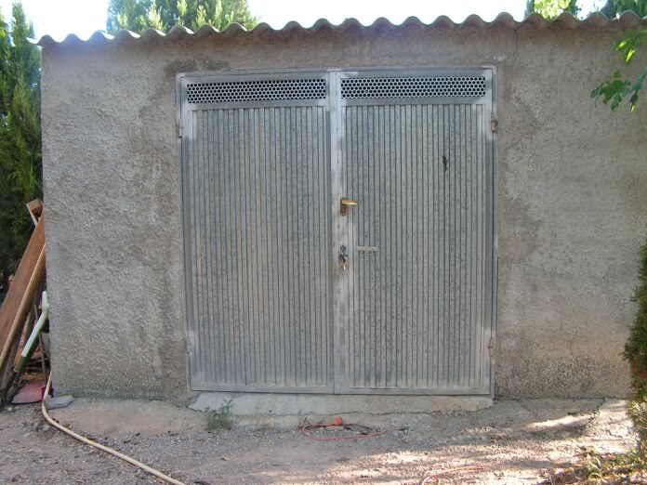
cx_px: 324
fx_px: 673
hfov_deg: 51.4
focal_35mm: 36
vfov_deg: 39.7
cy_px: 242
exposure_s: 1/60
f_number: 3.2
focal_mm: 6
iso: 64
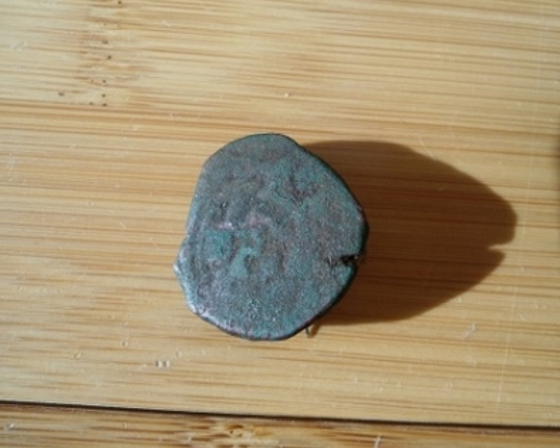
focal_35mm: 29
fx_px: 481
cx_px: 289
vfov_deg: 50.0
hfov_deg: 60.4
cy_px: 218
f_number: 2.8
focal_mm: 4.7
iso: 80
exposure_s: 1/800
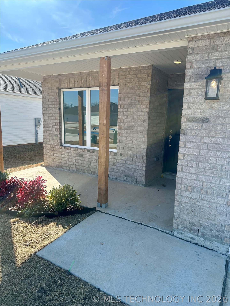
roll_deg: -1.5
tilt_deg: -8.3
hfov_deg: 56.8
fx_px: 213
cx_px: 115
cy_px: 153
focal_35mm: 24
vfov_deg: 71.6
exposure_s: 1/2353
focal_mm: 6.86
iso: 80
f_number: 1.78
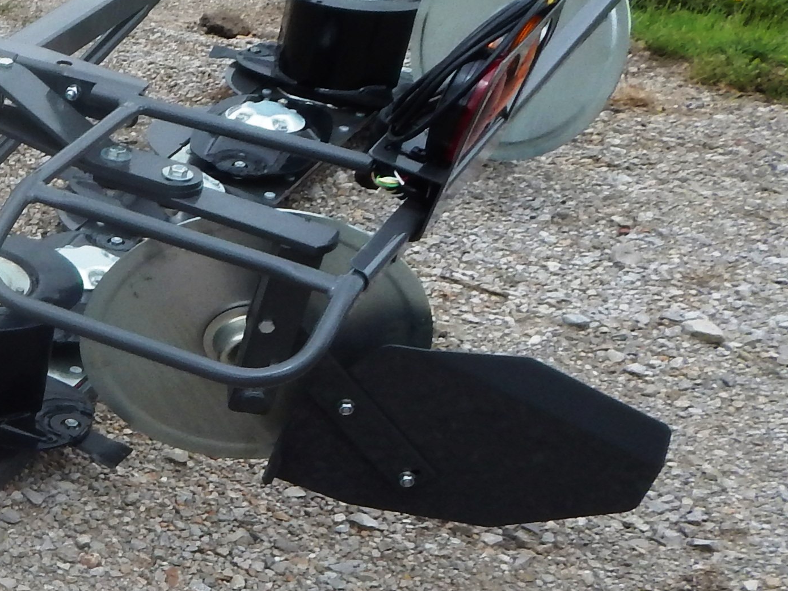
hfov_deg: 21.6
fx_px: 1662
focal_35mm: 73
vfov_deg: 20.1
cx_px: -442
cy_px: 418
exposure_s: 1/1000
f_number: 3
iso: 125
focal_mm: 4
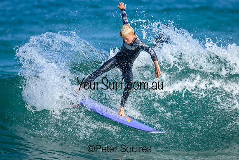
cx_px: 120
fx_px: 5312
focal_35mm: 800
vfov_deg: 1.7
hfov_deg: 2.6
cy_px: 80
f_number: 6.3
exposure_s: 1/2000
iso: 450
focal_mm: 800
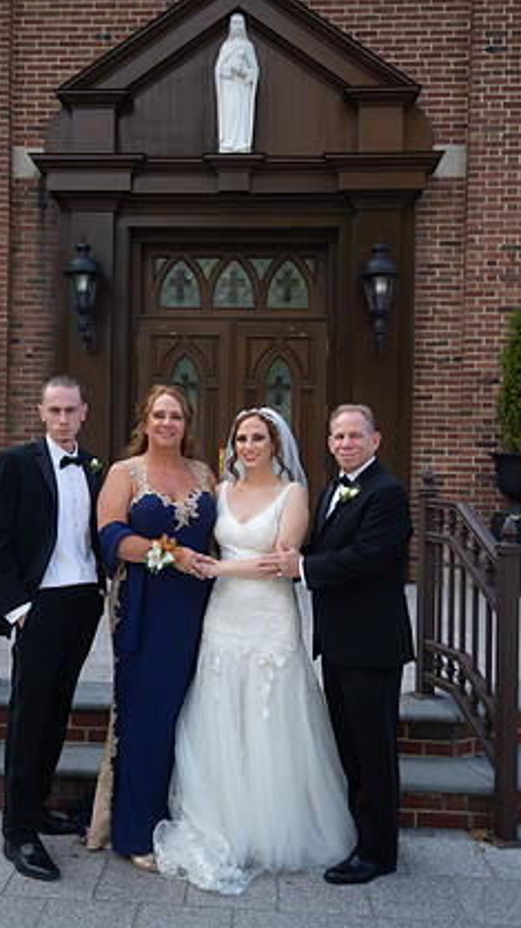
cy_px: 476
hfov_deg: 32.7
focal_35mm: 36
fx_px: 886
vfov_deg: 55.3
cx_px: 214
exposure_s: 1/1250
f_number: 4
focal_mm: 32
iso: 400
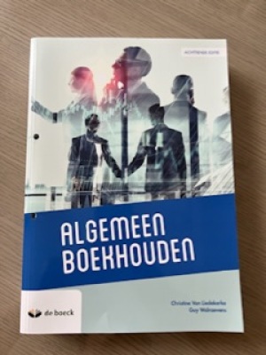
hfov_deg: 53.1
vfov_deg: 67.3
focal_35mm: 26
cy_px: 178
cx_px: 133
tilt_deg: -83.0
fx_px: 266
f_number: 1.5
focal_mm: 5.7
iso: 125
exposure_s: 1/121
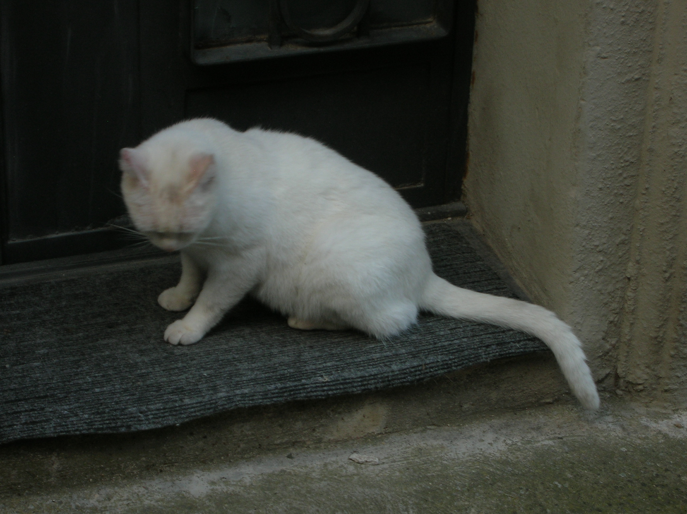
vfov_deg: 14.5
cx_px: 344
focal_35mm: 102
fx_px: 2023
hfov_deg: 19.3
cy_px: 257
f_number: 4.9
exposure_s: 1/76
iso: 50
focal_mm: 17.1
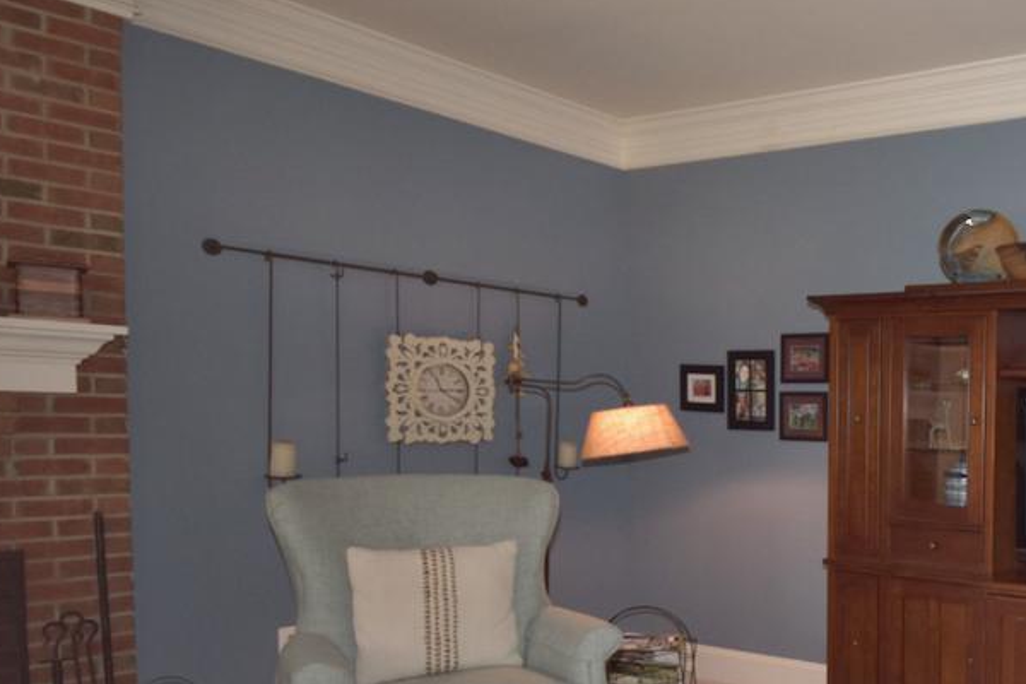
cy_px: 472
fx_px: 912
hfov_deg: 46.8
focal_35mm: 32
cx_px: 1069
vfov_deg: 40.5
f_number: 5.6
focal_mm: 10
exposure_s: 1/60
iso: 400
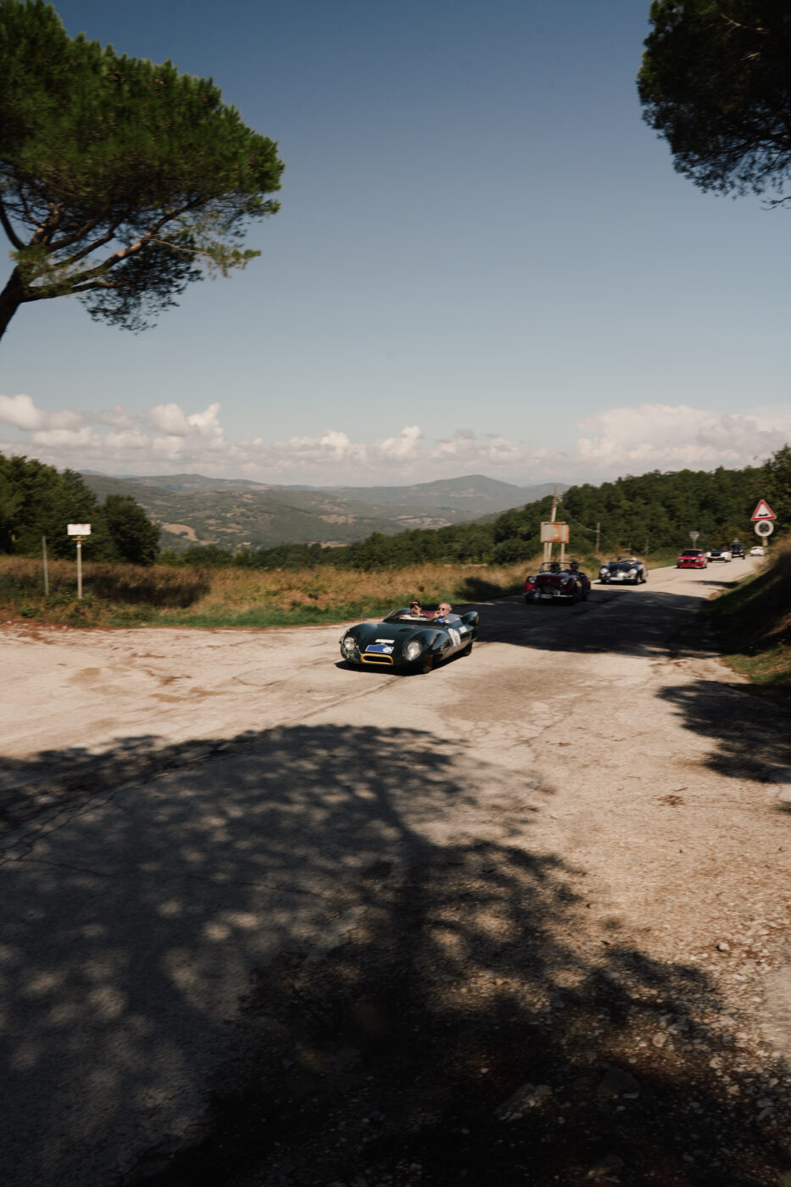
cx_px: 396
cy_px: 594
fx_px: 989
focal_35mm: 30
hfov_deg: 43.6
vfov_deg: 61.9
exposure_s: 1/125
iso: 100
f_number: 10
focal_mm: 30
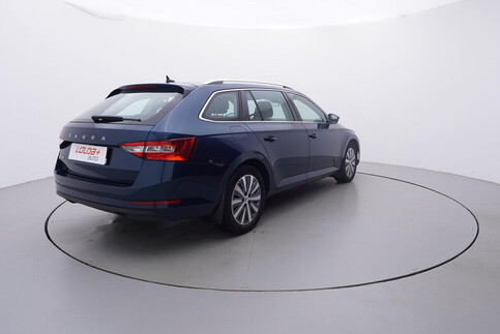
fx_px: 355
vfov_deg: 50.3
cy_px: 149
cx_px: 258
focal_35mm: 26
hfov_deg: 70.2
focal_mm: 15
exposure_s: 1/80
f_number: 5
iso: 200
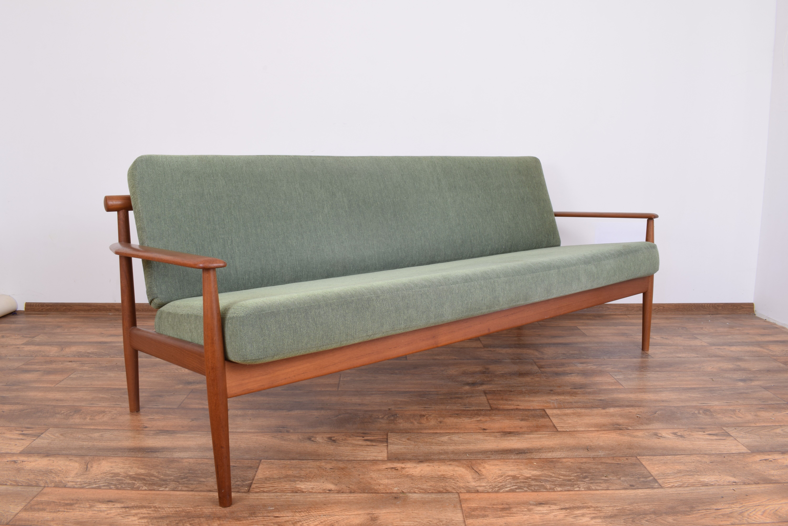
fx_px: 591
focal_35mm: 27
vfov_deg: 47.9
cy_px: 263
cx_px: 394
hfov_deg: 67.4
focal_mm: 18
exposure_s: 3
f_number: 22
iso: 100
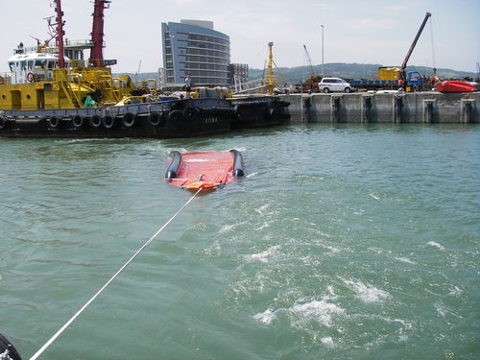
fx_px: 527
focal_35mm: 38
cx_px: 240
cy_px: 180
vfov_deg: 37.7
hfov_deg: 49.0
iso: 50
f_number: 6.6
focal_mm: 6.3
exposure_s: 1/160
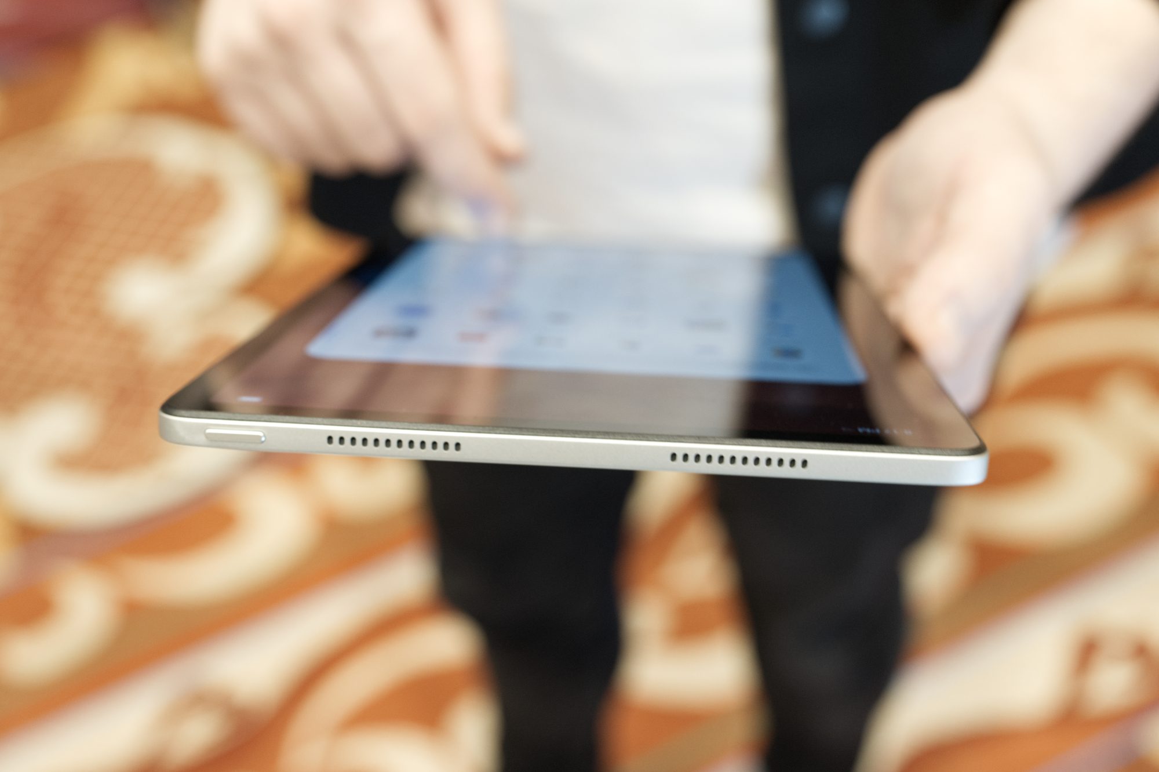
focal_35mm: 35
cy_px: 386
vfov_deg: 37.8
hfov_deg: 54.5
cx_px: 580
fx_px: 1126
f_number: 3.5
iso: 1250
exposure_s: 1/50
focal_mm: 35
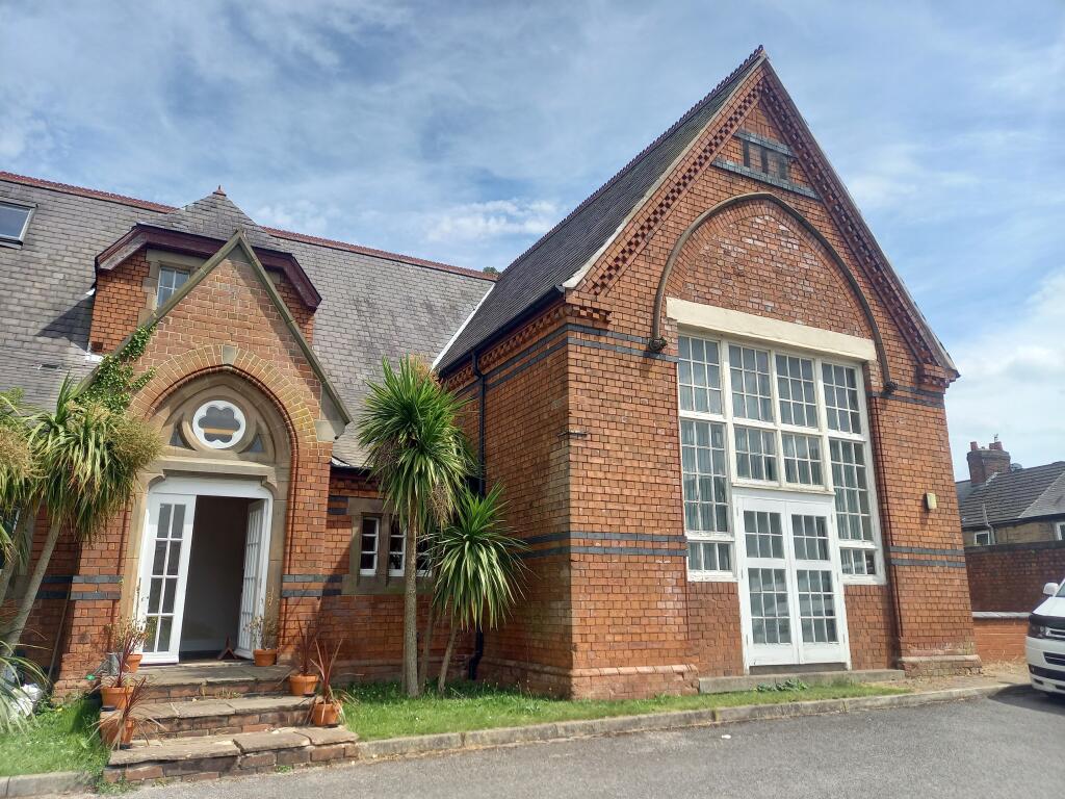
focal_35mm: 25
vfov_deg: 54.9
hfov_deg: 69.4
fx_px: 769
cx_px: 532
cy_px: 400
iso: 50
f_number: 1.8
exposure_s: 1/921
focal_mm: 4.65
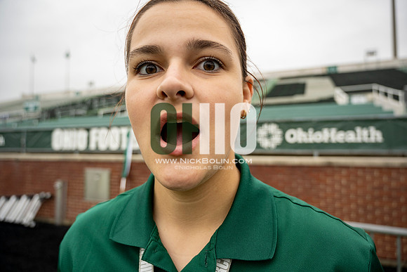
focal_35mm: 24
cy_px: 136
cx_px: 204
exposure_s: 1/200
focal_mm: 24.5
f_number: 4
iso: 320
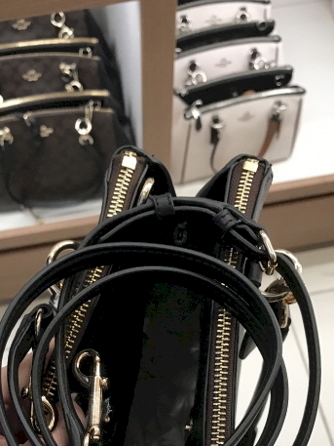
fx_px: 630
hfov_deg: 29.6
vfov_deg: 37.2
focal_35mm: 49
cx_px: 139
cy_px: 371
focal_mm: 3.99
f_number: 1.8
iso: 40
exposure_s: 1/30
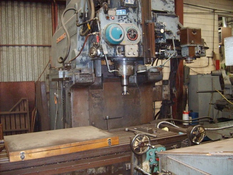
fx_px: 236
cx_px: 116
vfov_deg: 40.7
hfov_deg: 52.6
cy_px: 88
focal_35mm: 35
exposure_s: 1/45
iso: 253
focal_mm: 5.8
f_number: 2.8
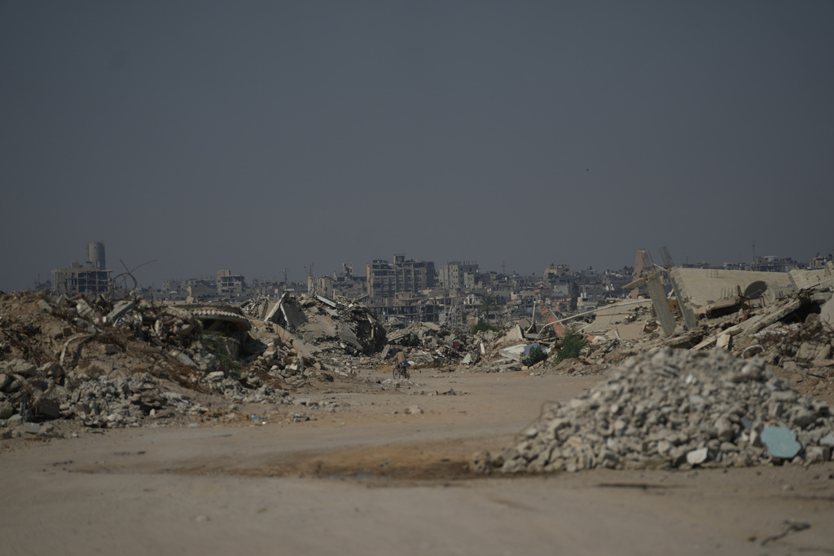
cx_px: 417
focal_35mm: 197
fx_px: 4562
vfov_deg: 7.0
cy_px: 278
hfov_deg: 10.4
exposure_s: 1/8000
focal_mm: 197
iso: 100
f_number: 2.8
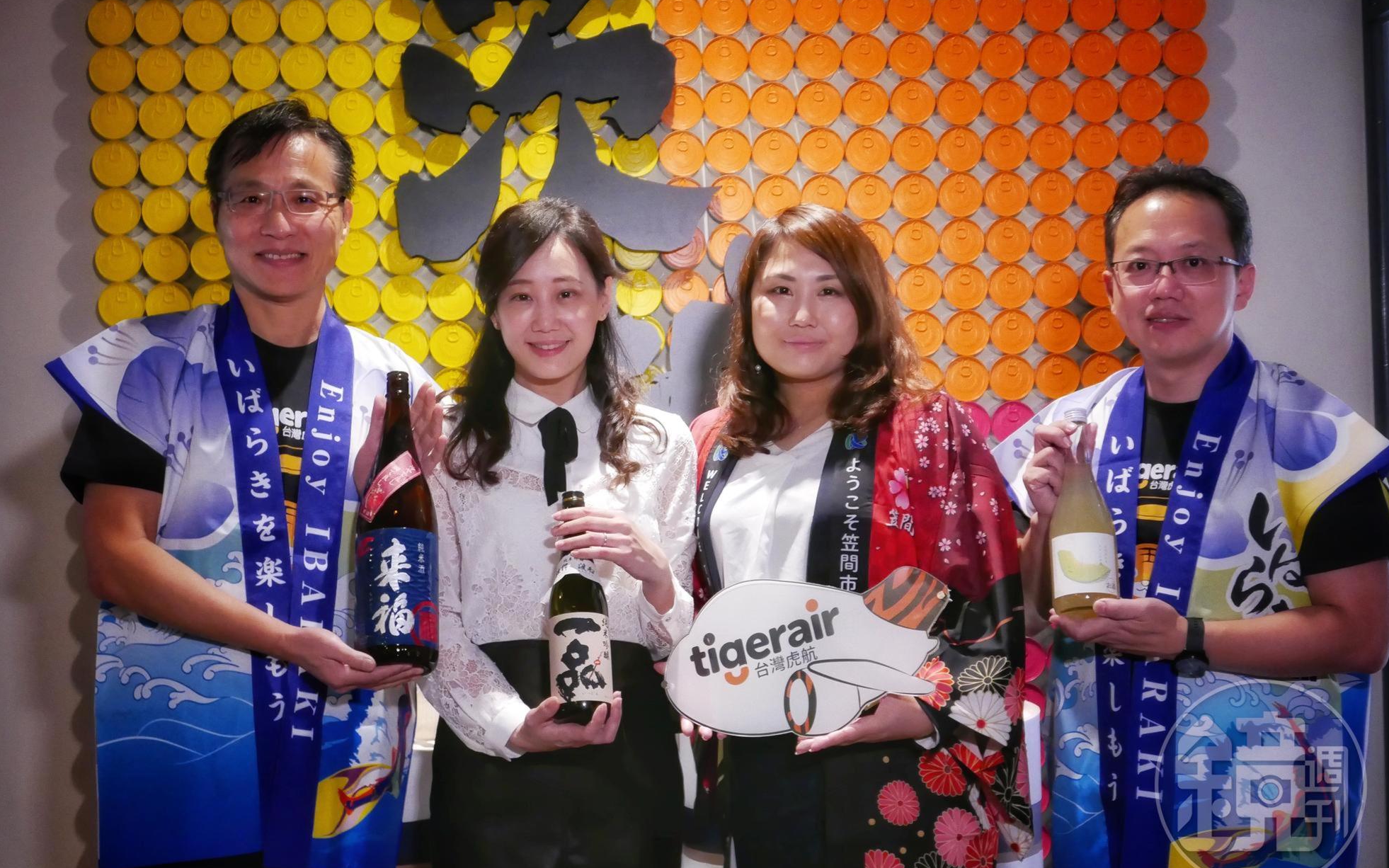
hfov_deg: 38.9
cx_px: 694
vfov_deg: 24.9
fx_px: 1968
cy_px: 453
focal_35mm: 52
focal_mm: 22.7
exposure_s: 1/125
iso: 2500
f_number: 2.7
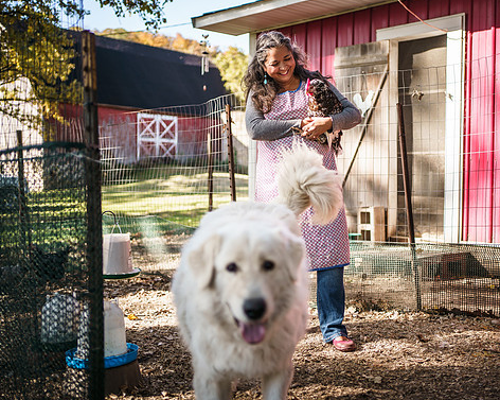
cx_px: 299
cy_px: 199
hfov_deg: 44.6
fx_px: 606
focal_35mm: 41
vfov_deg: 36.5
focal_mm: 35
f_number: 1.8
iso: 100
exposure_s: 1/640
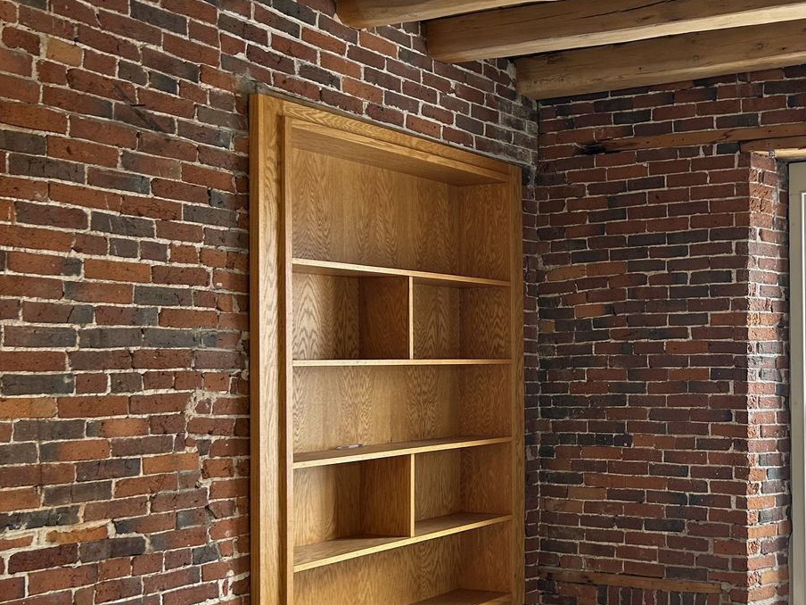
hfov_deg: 38.9
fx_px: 1071
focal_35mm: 46
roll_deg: +0.2
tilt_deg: +0.4
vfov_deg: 31.5
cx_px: 693
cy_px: 345
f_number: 1.5
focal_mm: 5.7
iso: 125
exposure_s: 1/60
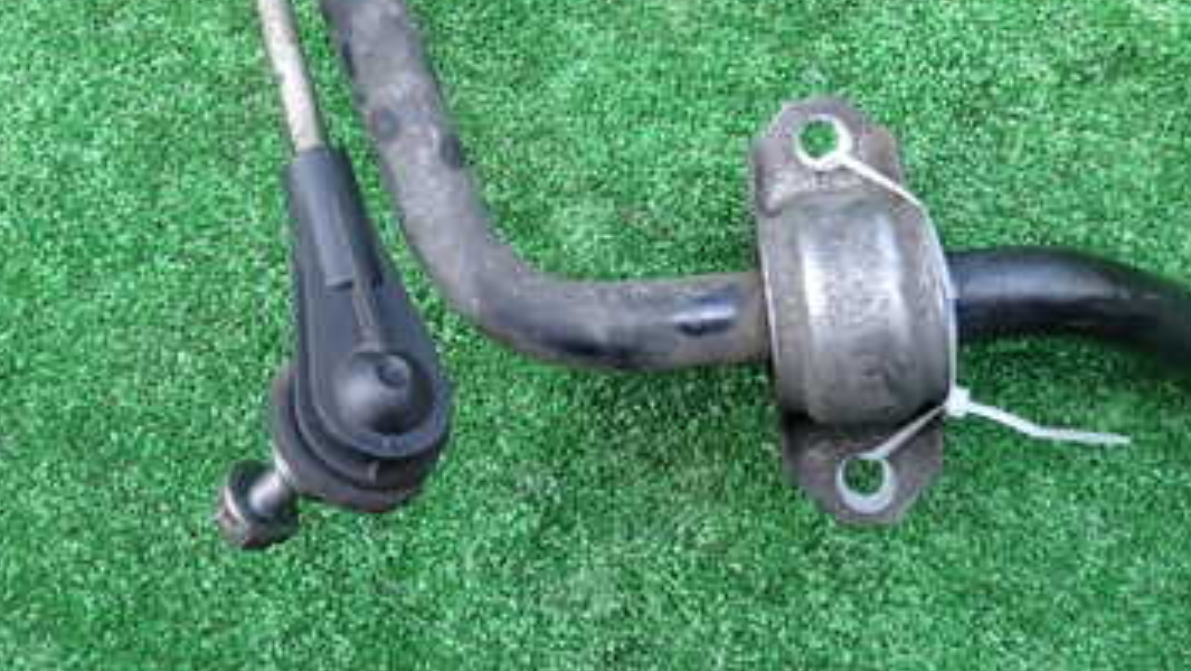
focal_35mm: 46
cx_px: 500
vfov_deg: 24.8
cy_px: 7
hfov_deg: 44.4
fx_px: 1453
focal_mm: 4.5
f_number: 2
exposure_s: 1/250
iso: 125
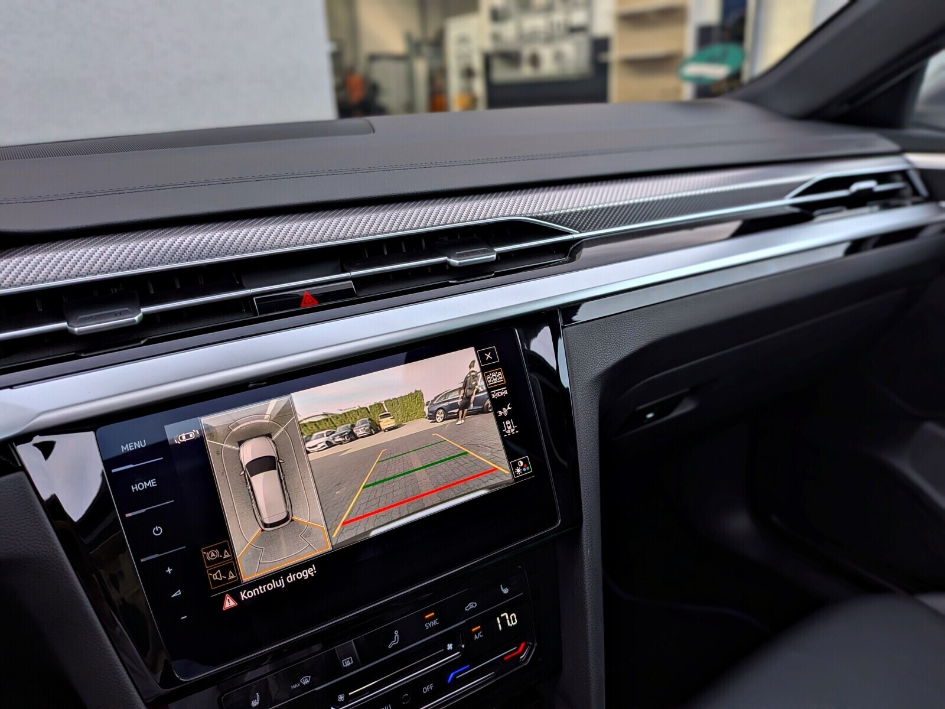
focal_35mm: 24
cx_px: 472
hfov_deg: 71.6
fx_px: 655
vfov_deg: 56.8
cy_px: 354
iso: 32
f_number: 1.7
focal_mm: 4.53
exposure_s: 1/354
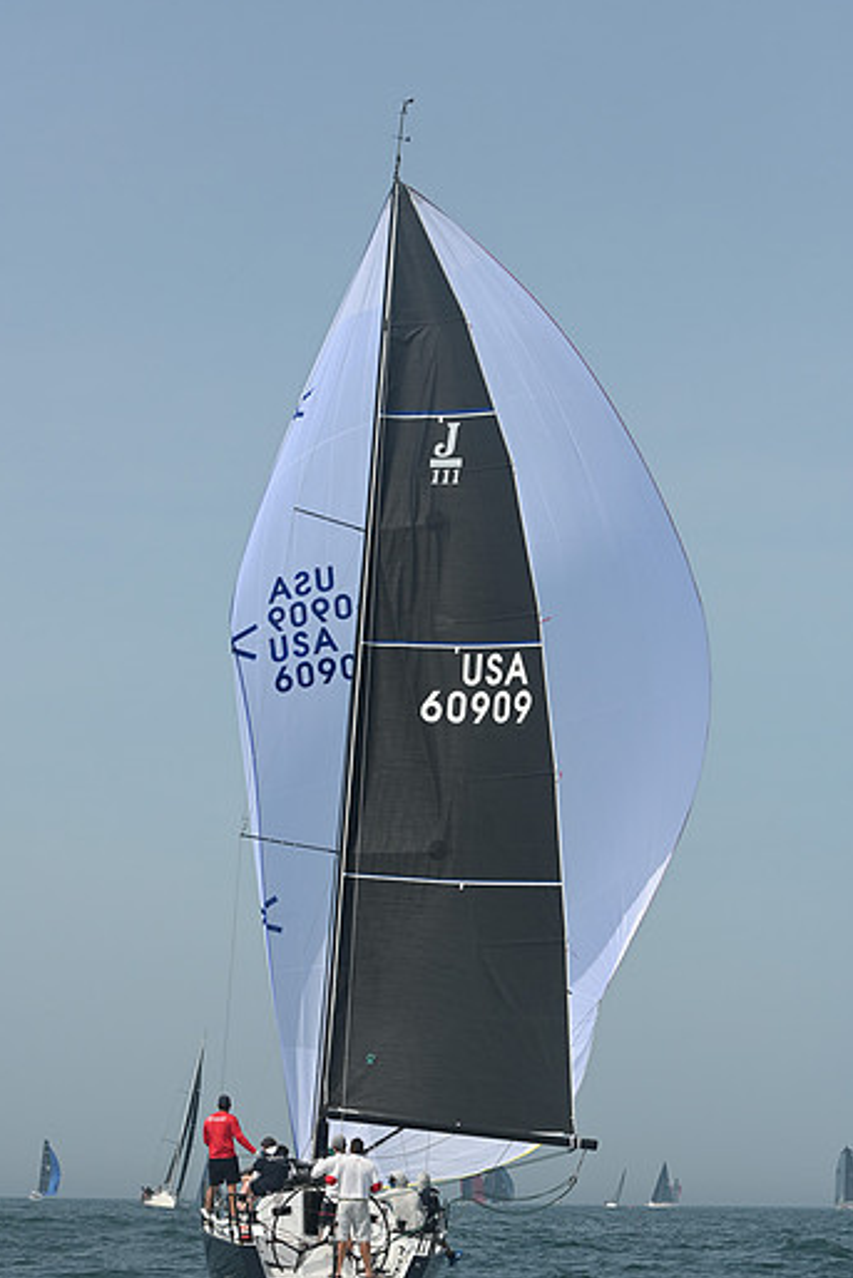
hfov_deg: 17.3
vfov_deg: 25.7
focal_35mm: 79
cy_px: 706
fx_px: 2806
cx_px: 446
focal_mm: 70
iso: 320
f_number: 9
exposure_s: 1/1250
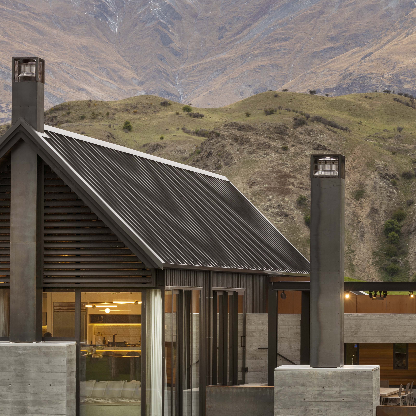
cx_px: 327
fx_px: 2311
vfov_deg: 10.3
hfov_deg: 10.3
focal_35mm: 170
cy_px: 202
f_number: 8
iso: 100
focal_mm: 78
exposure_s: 1/25
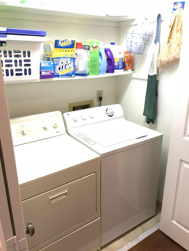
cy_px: 126
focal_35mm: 28
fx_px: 204
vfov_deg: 63.4
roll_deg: -0.2
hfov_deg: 49.7
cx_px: 94
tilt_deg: -19.4
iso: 50
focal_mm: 3.99
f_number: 1.8
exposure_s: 1/15
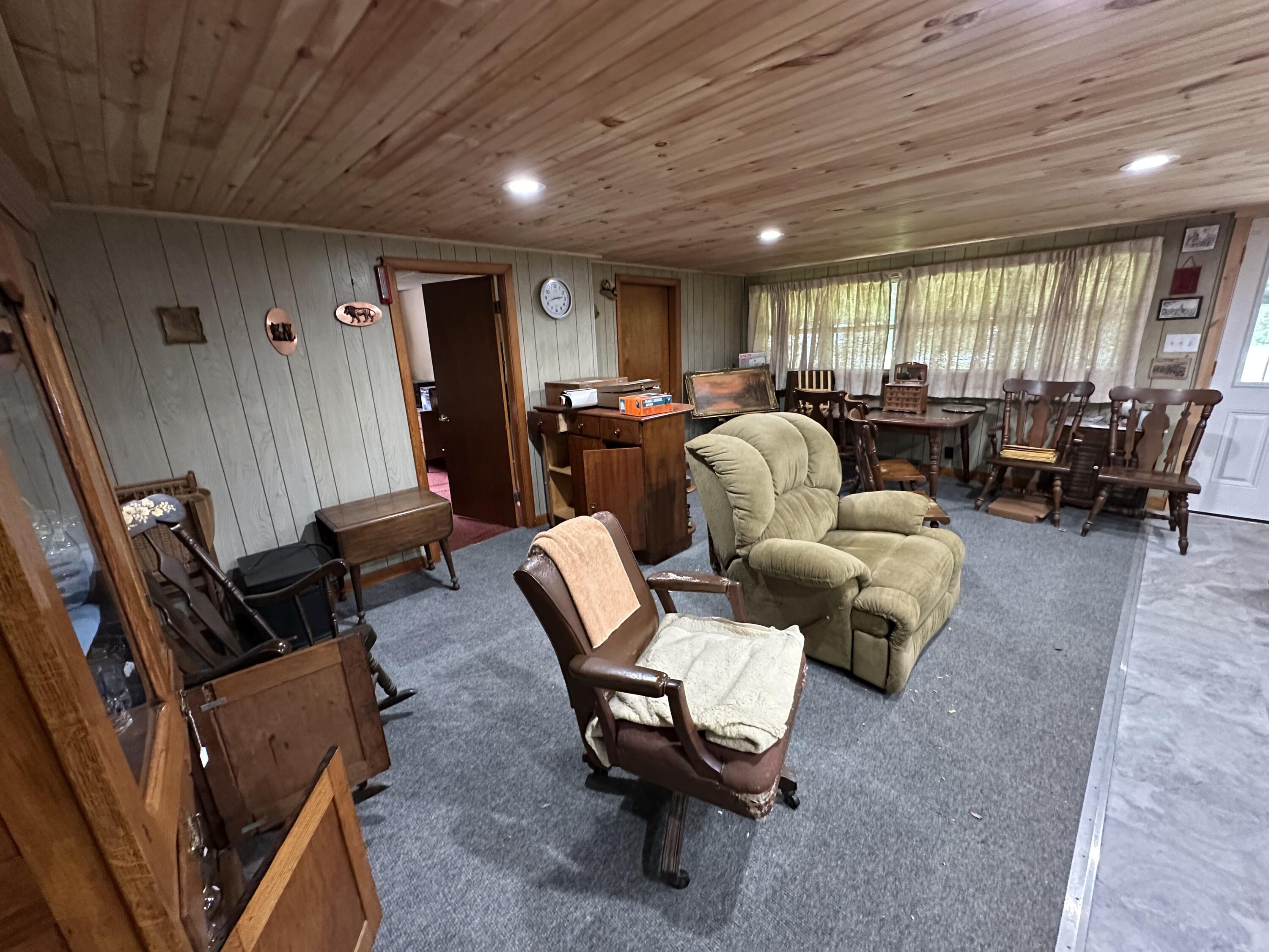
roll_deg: +2.8
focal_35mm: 14
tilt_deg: -15.0
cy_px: 476
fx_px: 513
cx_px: 634
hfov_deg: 102.1
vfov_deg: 85.7
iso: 640
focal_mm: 2.22
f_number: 2.2
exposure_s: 1/60
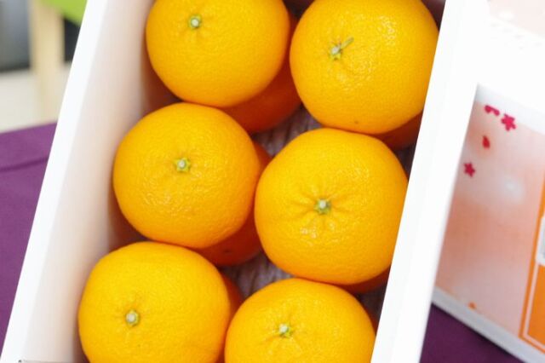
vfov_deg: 18.2
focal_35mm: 75
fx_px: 1135
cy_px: 182
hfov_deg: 27.0
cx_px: 272
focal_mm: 50
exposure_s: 1/100
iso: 3200
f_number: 7.1
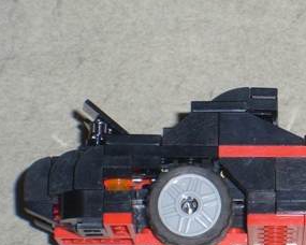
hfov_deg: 7.7
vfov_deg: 6.2
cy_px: 163
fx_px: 2264
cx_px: 307
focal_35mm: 250
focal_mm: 18.9
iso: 160
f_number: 14.1
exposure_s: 1/90
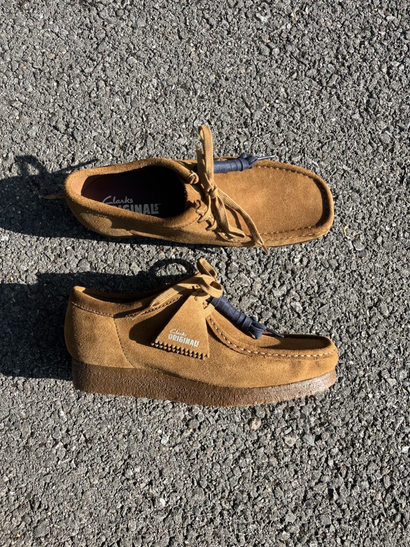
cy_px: 274
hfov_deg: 53.1
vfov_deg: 67.3
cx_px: 205
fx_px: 411
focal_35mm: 26
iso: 50
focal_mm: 5.1
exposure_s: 1/1186
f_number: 1.6
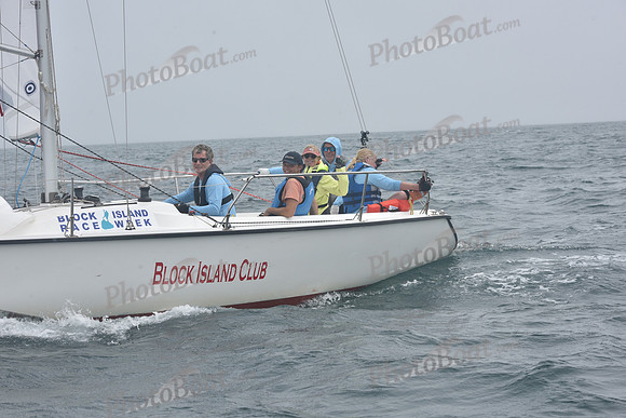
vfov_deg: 13.0
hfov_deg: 19.5
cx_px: 313
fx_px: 1826
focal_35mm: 105
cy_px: 209
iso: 250
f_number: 11
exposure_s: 1/800
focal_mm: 105
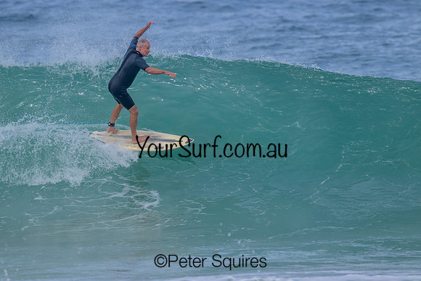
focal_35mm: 917
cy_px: 127
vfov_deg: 1.5
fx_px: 10722
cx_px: 201
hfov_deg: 2.2
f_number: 11
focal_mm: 800
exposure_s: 1/2000
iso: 1000
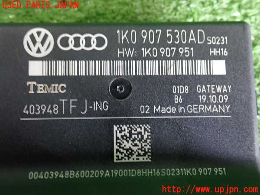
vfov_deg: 35.1
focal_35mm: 41
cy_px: 98
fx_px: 308
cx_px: 130
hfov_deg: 45.8
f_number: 2.8
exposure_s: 1/20
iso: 800
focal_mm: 7.31
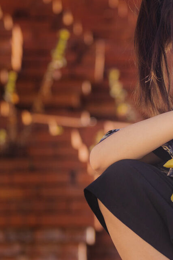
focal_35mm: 220
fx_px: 1585
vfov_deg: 9.3
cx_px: 194
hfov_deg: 6.2
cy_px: 161
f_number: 2.8
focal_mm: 90
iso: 100
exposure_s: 1/500
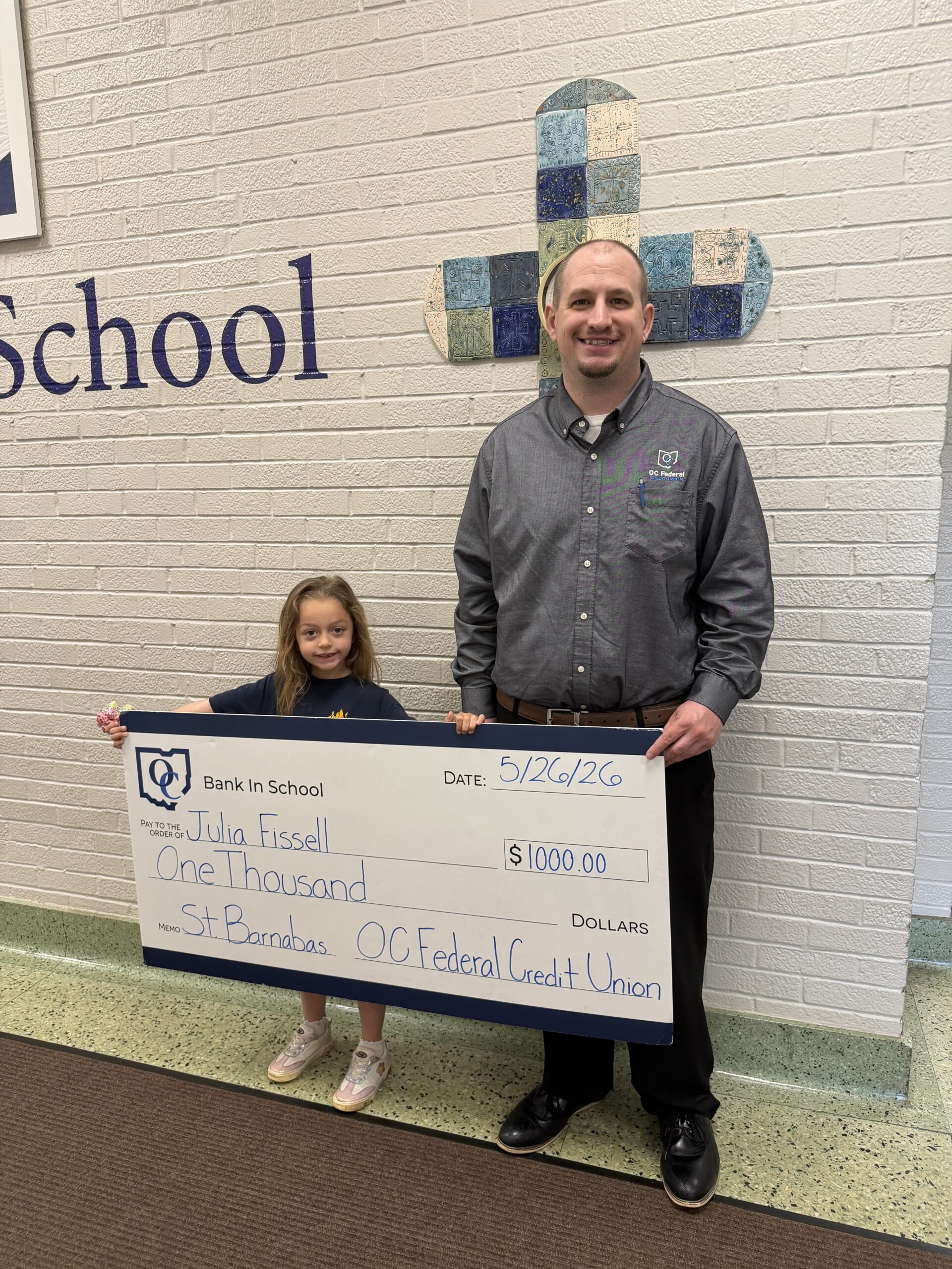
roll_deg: +1.8
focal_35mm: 24
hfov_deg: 56.8
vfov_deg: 71.6
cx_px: 476
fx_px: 880
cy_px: 634
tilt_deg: -8.6
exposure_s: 1/60
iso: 160
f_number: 1.78
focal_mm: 6.76
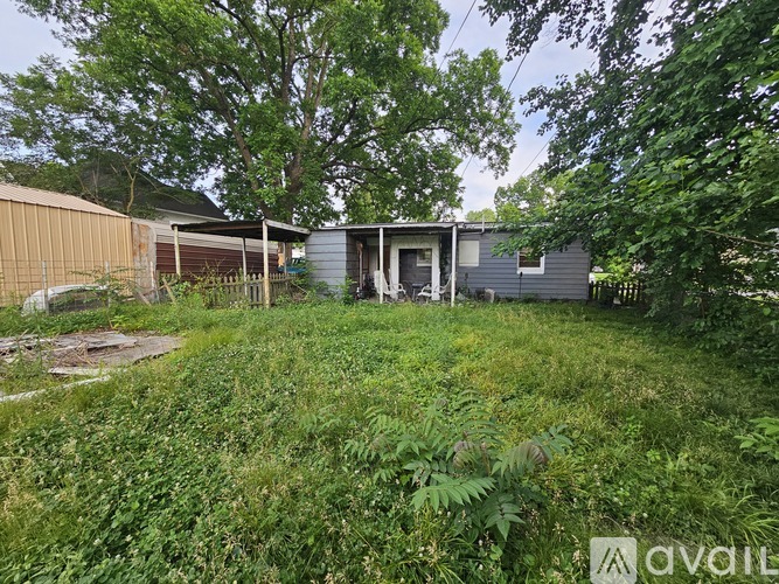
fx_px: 292
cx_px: 390
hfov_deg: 106.2
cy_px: 292
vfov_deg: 89.9
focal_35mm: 13
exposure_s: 1/131
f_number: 2.2
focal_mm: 2.2
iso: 50
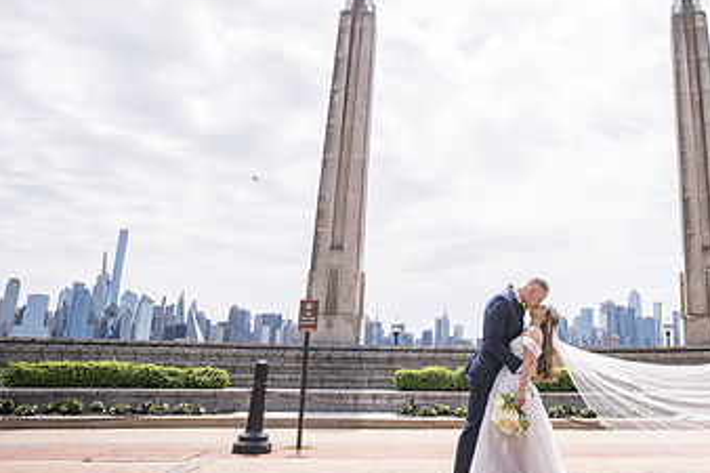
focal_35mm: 30
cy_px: 205
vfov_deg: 43.5
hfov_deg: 59.0
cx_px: 523
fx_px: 591
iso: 100
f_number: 2.8
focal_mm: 17
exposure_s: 1/2000
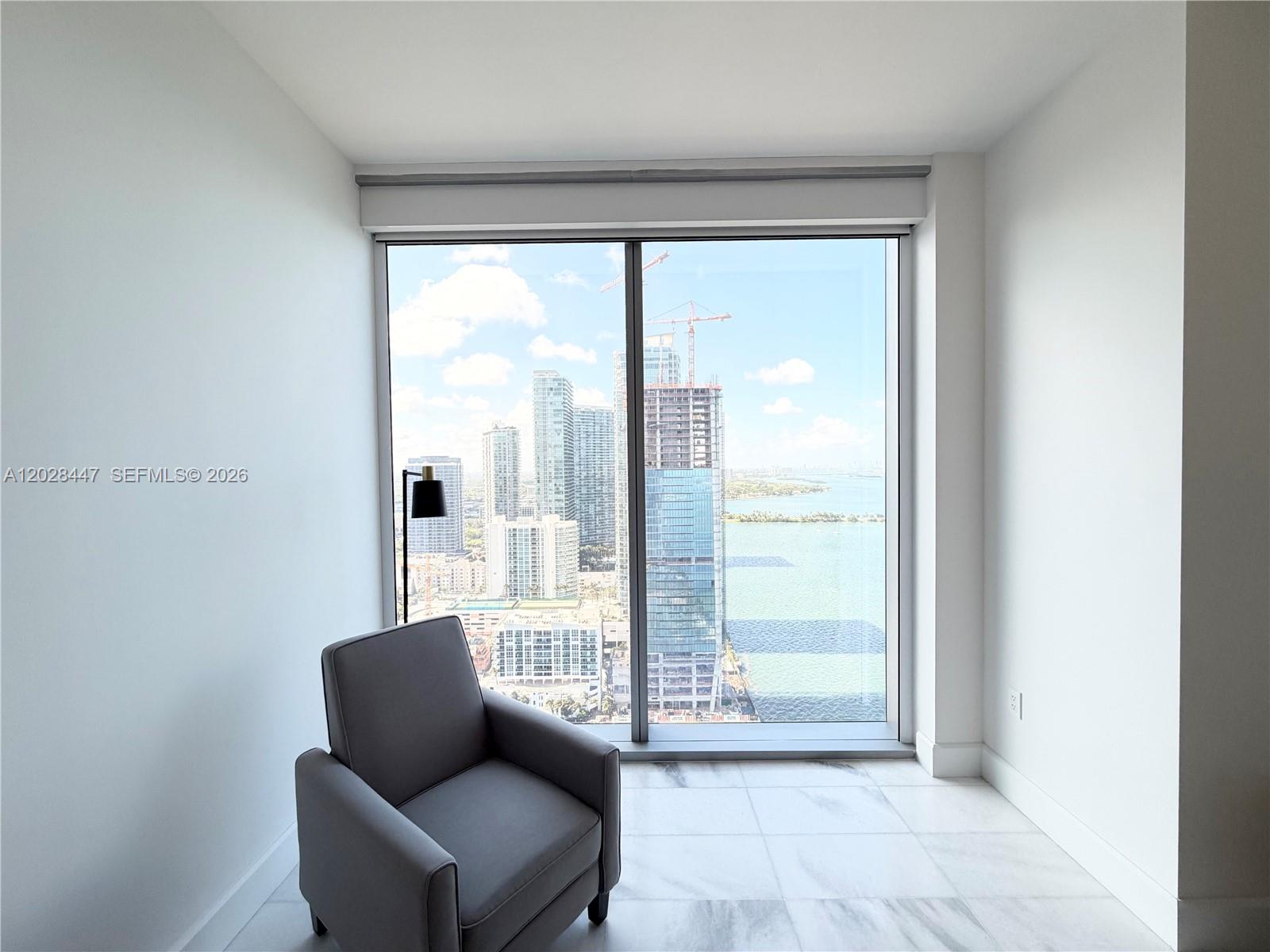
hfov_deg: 102.1
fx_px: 514
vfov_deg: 85.7
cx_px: 635
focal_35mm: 14
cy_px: 476
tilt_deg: -0.7
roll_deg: +1.1
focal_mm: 2.22
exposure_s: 1/178
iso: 50
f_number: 2.2
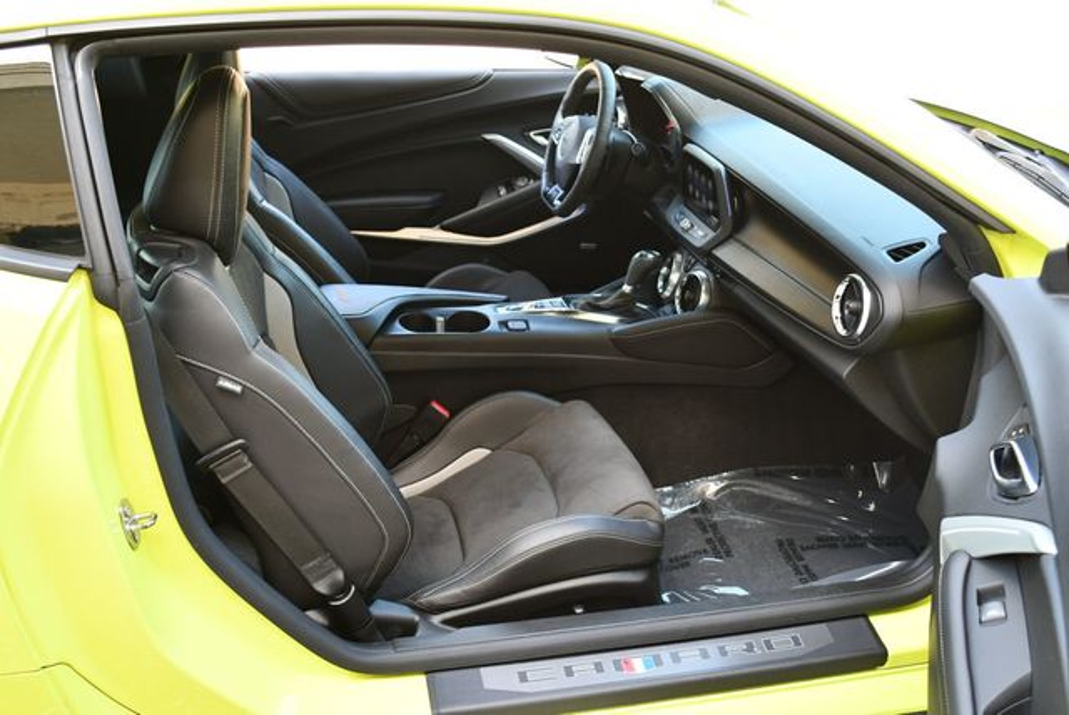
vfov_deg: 36.9
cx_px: 534
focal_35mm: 36
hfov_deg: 53.1
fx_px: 1070
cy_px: 358
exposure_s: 1/250
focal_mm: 18
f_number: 3.5
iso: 800
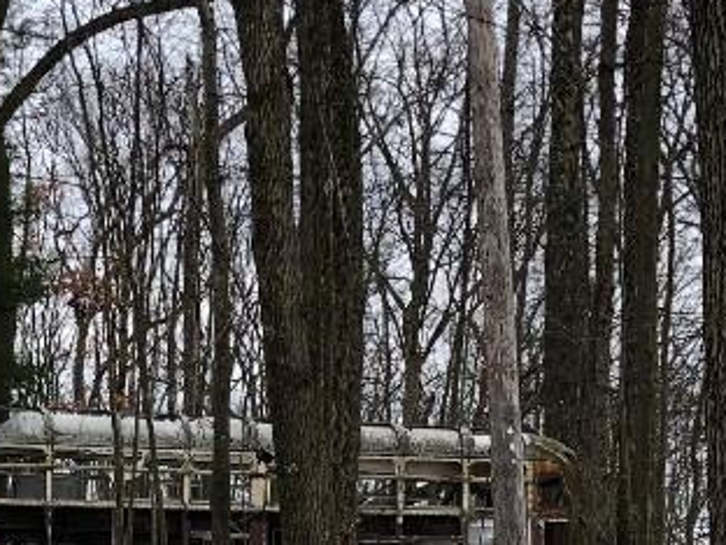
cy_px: 717
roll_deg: +1.9
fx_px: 1930
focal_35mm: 92
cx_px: 154
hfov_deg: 21.1
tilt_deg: +2.1
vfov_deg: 15.3
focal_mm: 4
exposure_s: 1/120
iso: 40
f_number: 1.8
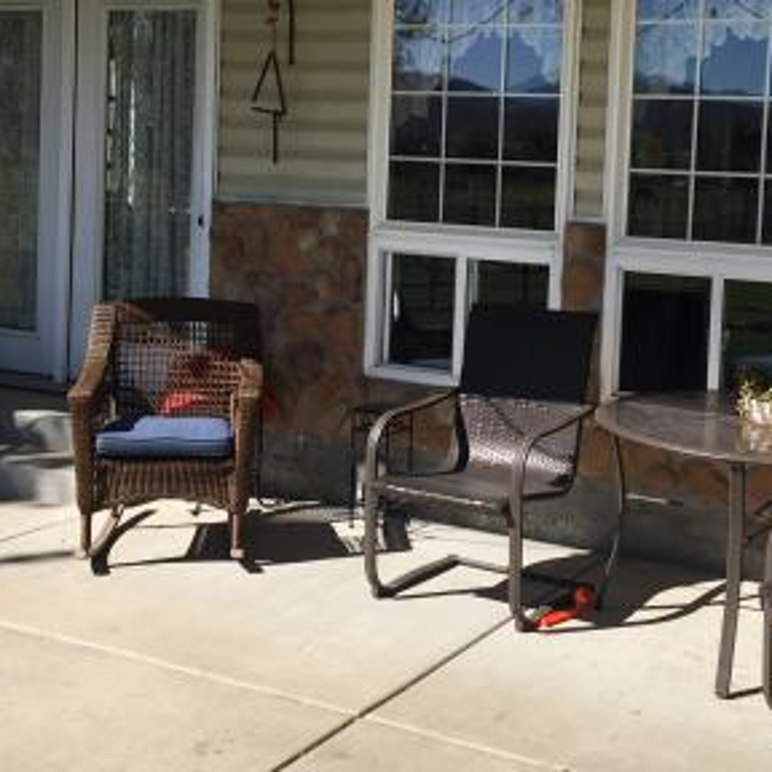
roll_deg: -2.7
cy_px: 257
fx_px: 1438
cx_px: 448
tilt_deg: -5.2
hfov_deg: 30.0
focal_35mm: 57
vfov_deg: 29.8
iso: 25
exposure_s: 1/1603
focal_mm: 4.15
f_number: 2.2
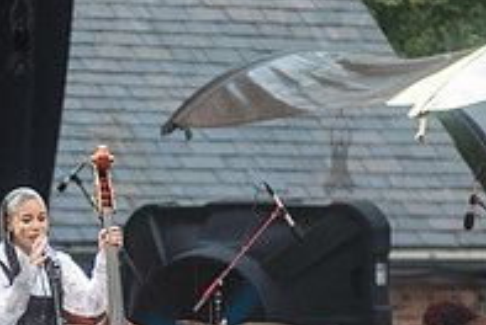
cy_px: 270
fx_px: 7950
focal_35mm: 588
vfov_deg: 2.3
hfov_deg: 3.5
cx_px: 20
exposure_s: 1/400
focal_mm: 200
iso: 800
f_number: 3.2
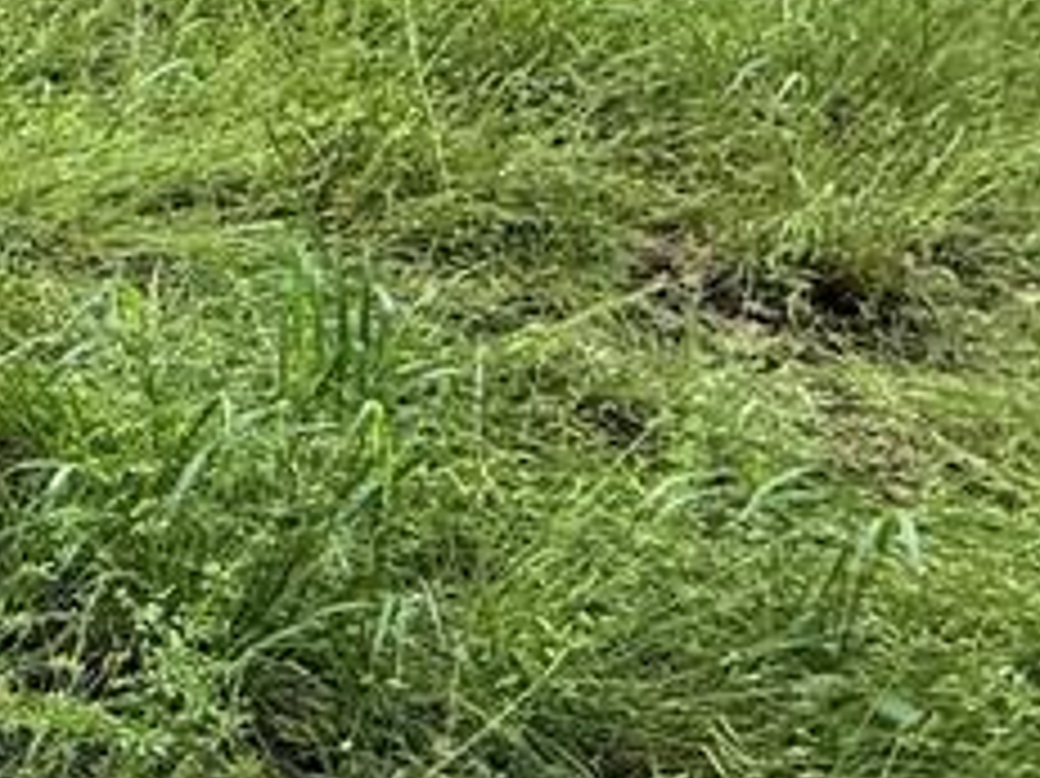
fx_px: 1862
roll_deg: +1.0
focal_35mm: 62
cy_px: 76
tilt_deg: -13.2
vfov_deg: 23.0
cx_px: -941
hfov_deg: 20.0
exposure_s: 1/99
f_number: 2.2
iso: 125
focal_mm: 2.22
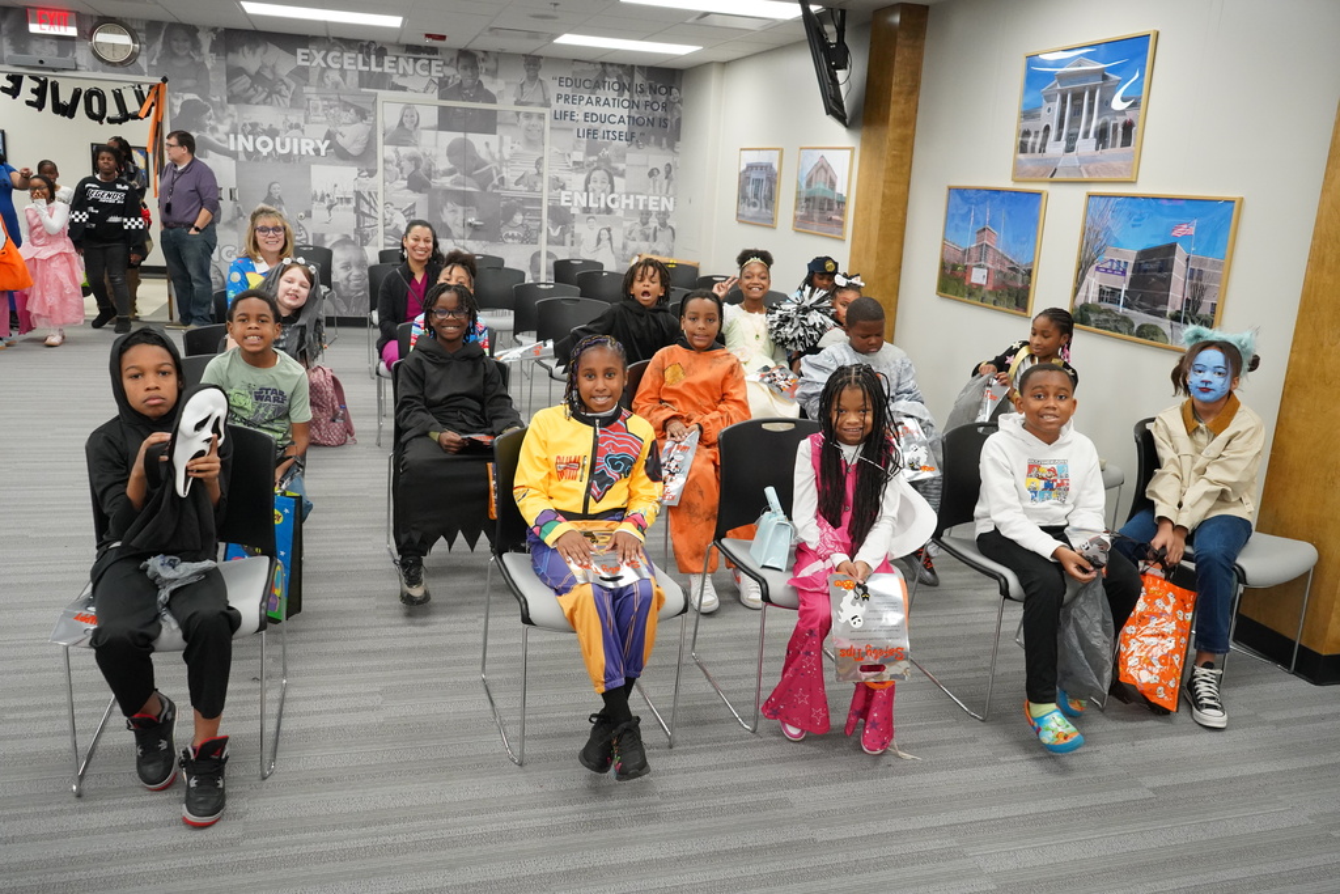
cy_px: 447
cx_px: 670
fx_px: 1042
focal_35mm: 28
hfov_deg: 65.5
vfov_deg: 46.4
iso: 6400
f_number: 6.3
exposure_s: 1/250
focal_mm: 28
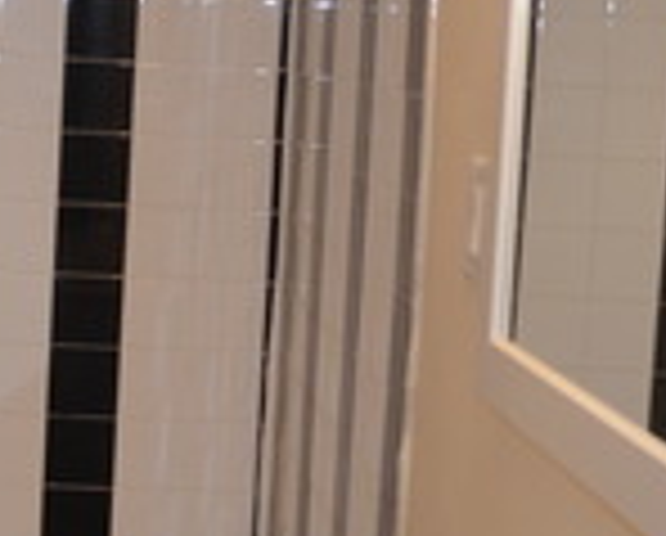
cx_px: 135
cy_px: 117
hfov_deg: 17.4
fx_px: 2153
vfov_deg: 14.1
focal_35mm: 109
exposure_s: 1/125
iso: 320
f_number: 3.5
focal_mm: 18
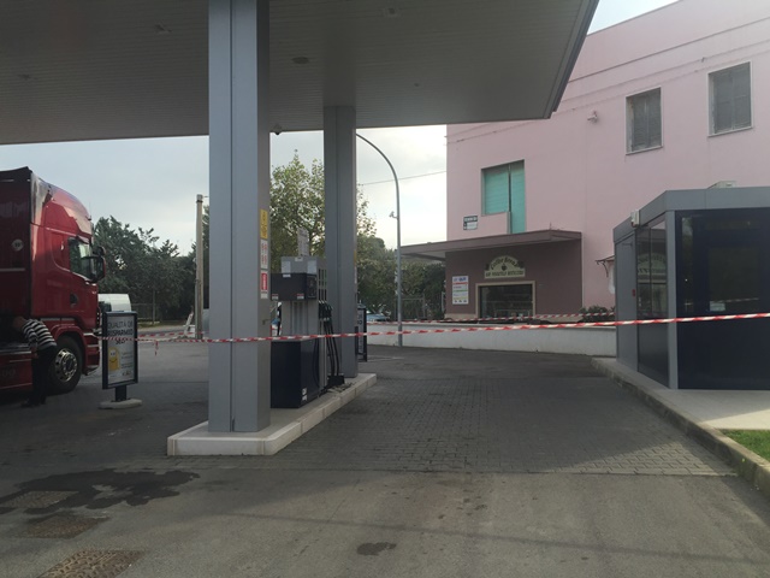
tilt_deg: +0.3
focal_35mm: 29
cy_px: 289
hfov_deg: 61.7
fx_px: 645
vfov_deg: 48.2
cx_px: 385
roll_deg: -0.4
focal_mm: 4.15
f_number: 2.2
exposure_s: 1/942
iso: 32
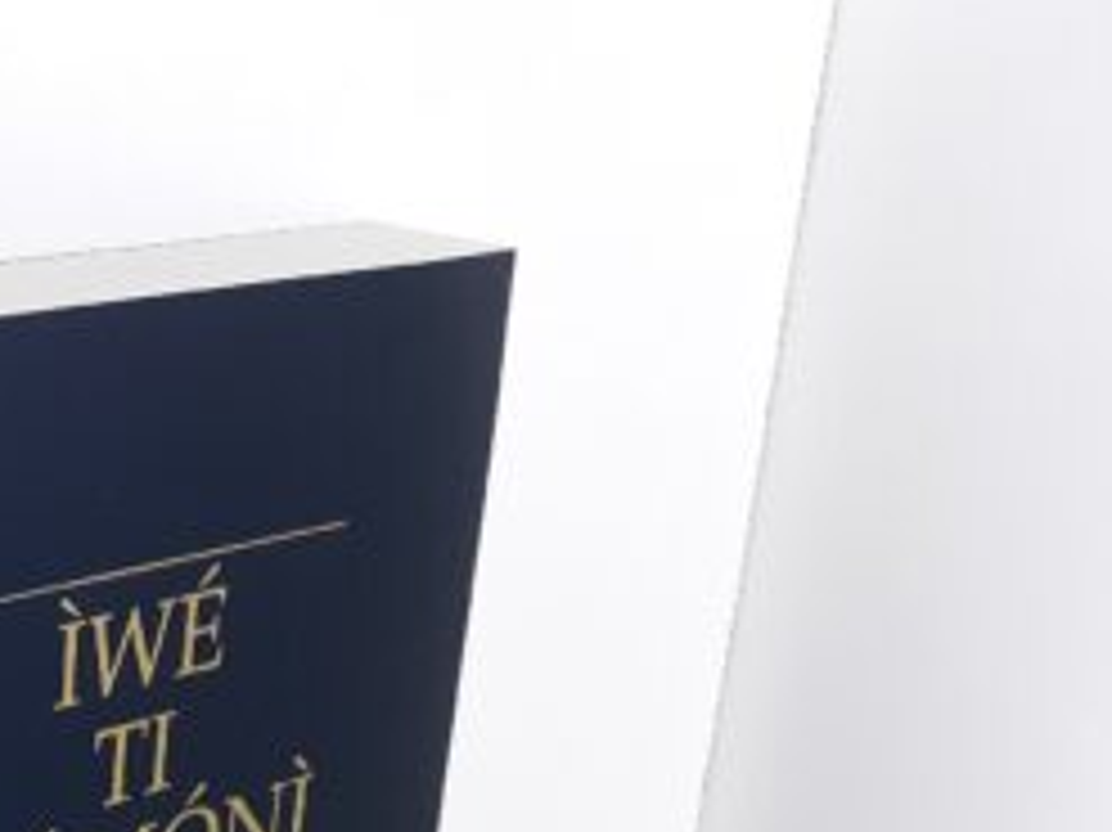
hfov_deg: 27.2
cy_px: 994
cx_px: 36
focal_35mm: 68
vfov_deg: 20.3
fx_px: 2183
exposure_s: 1/120
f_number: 1.7
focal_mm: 3.7
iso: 64
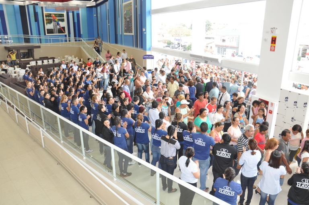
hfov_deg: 67.4
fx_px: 231
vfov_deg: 47.8
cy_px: 102
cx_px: 154
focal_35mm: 27
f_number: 9
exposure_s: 1/200
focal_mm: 18
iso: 1000
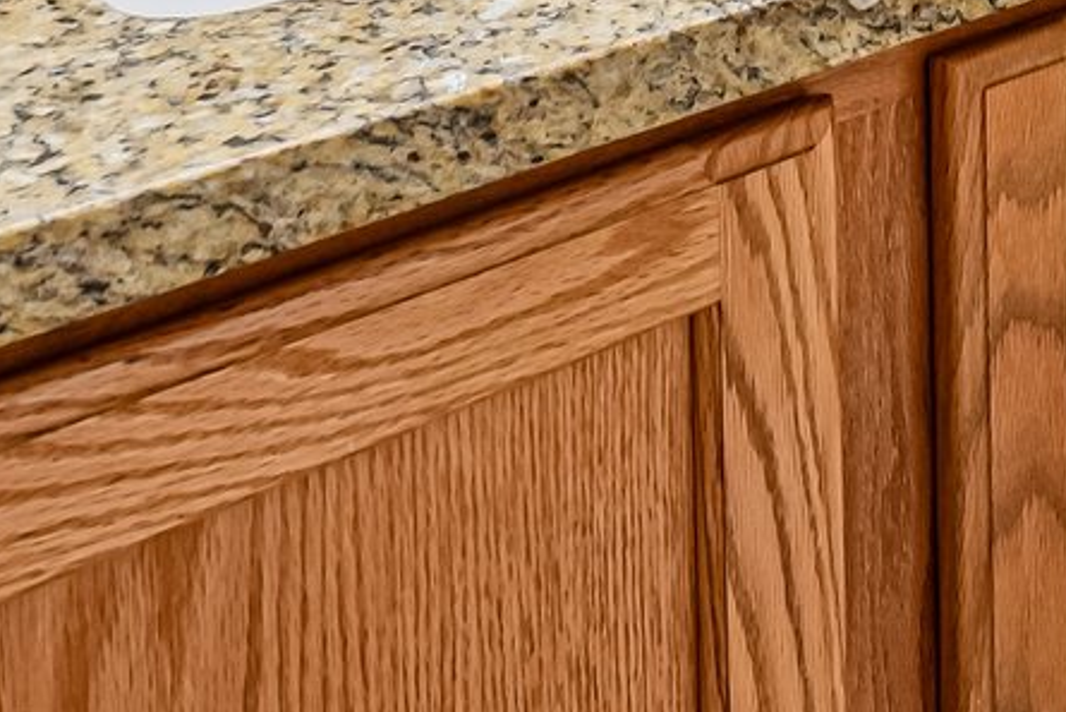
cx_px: 1471
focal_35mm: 69
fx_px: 2044
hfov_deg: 24.5
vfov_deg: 15.2
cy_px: -790
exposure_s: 1/13
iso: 400
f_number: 8
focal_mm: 10
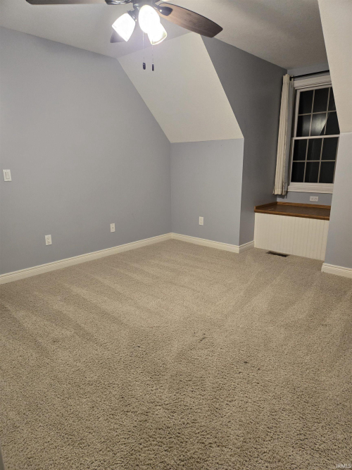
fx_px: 312
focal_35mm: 23
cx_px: 176
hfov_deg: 58.9
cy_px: 235
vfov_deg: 73.9
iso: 400
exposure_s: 1/120
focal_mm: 5.4
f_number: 1.8
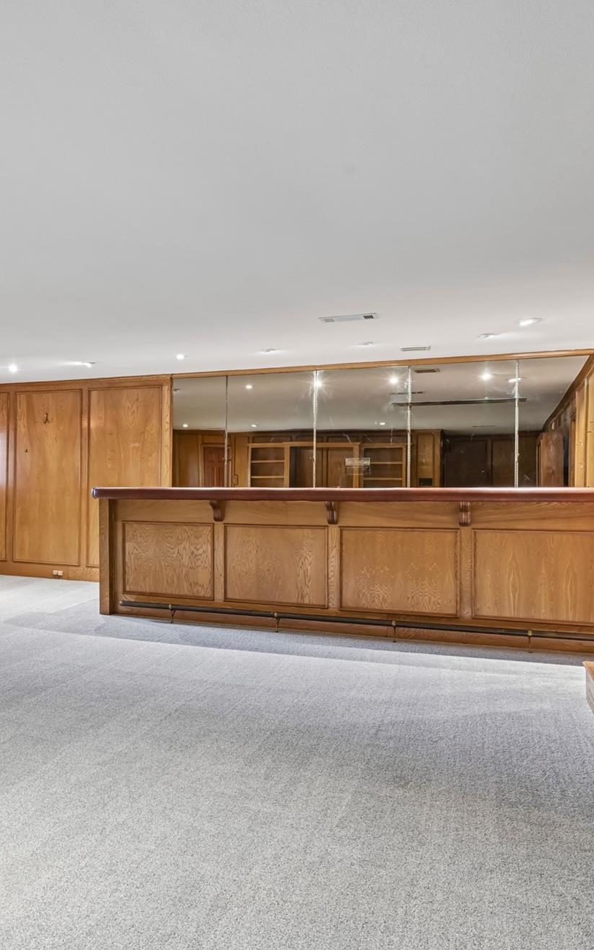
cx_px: 87
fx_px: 777
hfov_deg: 39.5
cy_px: 462
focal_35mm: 30
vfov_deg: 62.9
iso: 400
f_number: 8
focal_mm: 19
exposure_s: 1/2.5
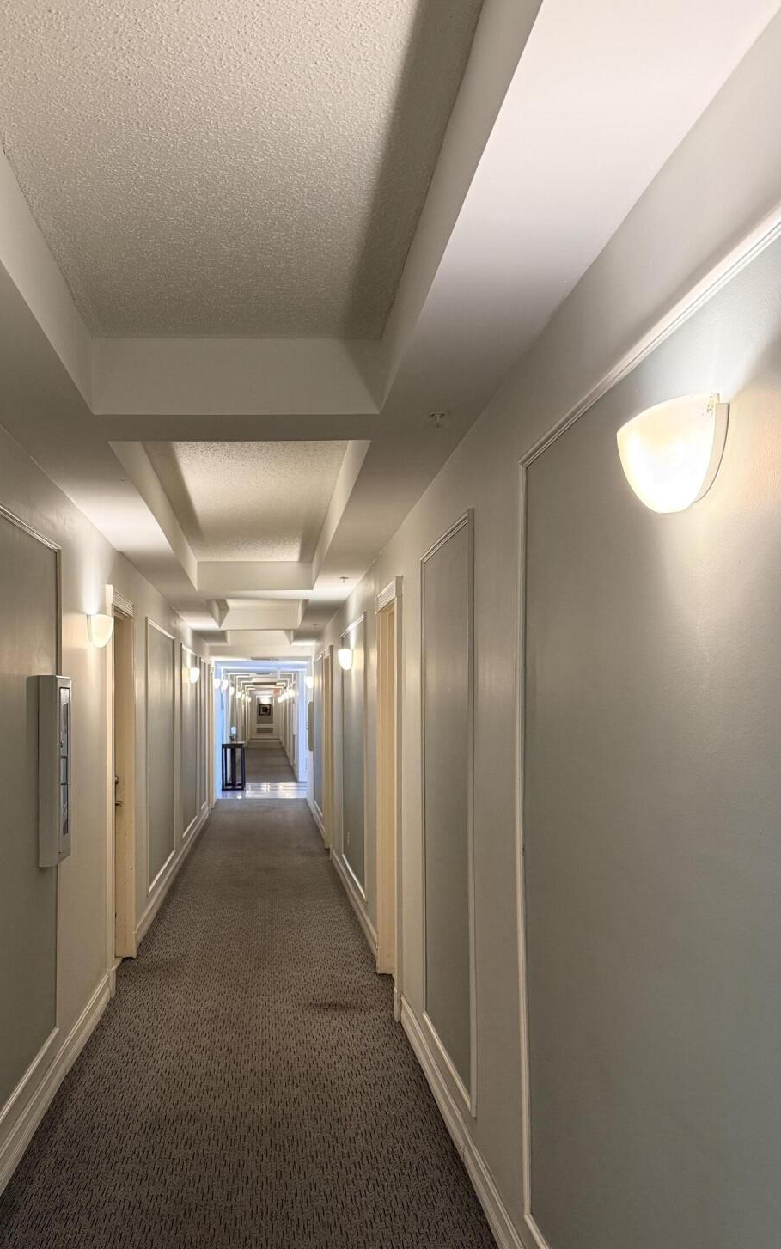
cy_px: 685
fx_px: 1192
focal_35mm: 35
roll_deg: +0.0
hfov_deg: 35.9
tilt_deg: +0.6
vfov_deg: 55.2
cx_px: 254
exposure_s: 1/60
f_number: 1.78
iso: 320
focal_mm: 6.76
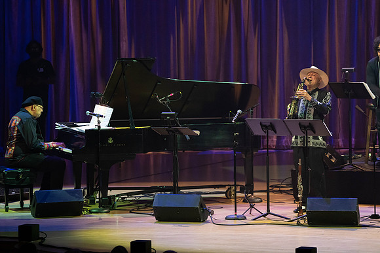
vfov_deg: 5.5
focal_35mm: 250
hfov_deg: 8.2
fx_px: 2639
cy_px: 126
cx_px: 190
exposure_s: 1/250
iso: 3200
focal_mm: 250
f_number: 5.6
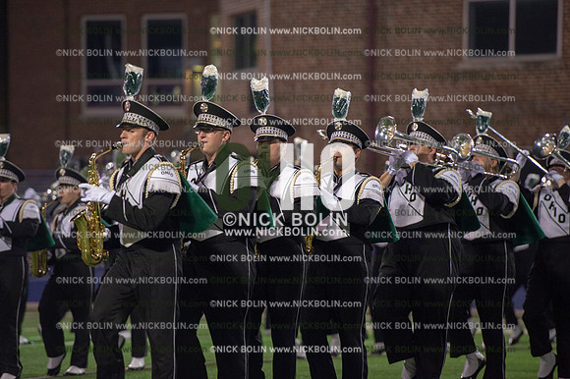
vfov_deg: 6.9
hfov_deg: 10.3
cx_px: 285
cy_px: 190
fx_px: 3165
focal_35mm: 200
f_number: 2.8
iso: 4000
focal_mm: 200
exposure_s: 1/320
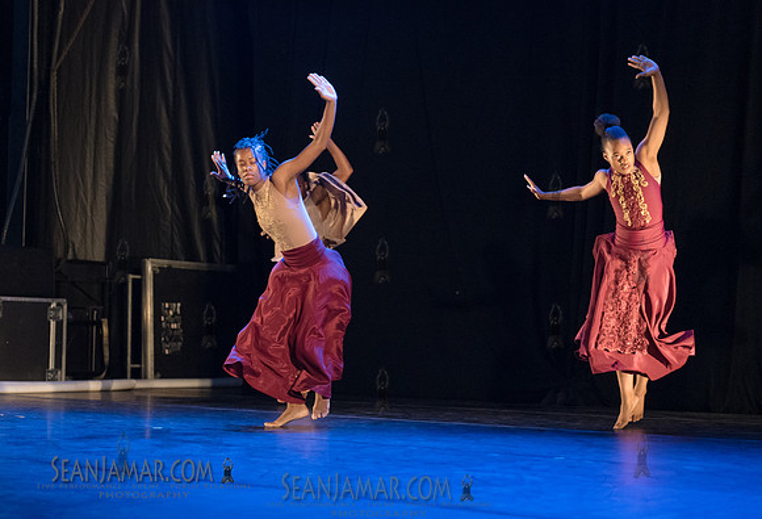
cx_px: 351
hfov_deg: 32.1
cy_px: 245
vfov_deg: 22.2
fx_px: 1324
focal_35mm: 62
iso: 5000
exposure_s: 1/250
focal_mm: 58
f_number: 2.8
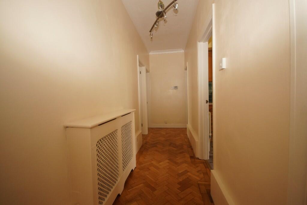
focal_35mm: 15
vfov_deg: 77.3
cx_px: 154
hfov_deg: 100.4
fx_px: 128
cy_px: 102
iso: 500
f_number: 4
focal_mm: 10
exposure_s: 1/60
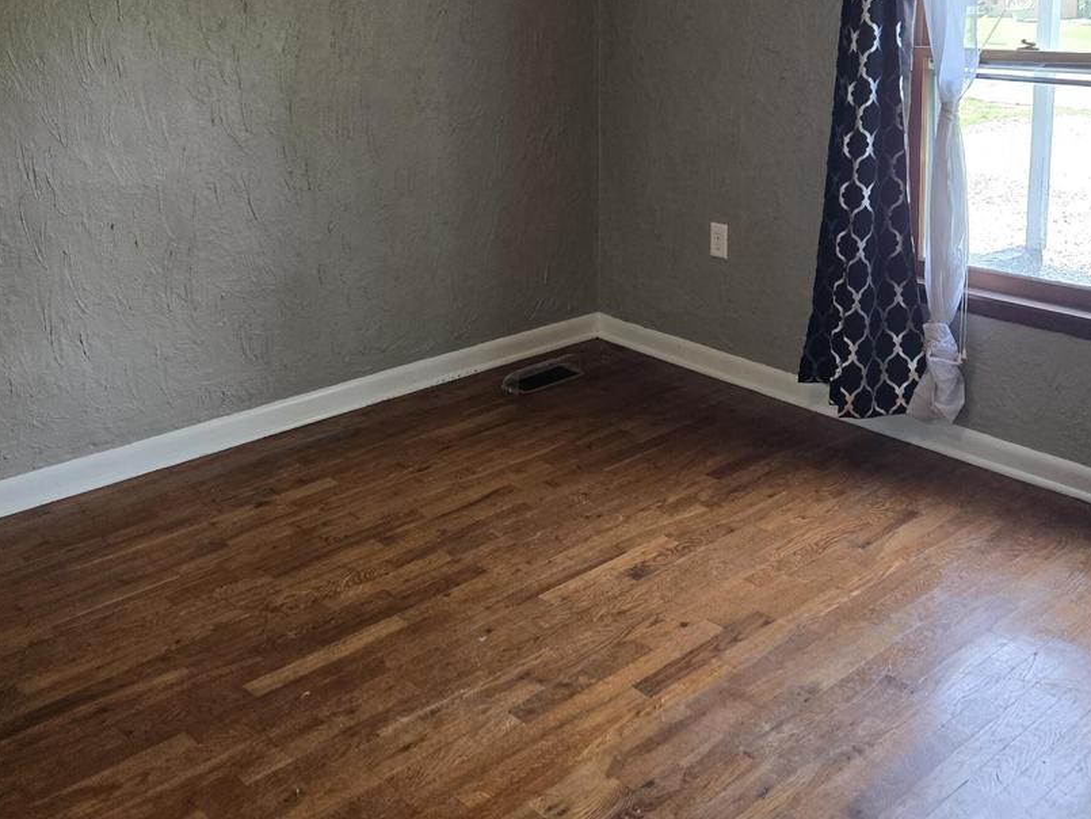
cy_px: 190
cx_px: 593
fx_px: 1229
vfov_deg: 35.9
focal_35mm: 39
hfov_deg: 47.8
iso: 200
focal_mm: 5.4
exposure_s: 1/120
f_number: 1.8
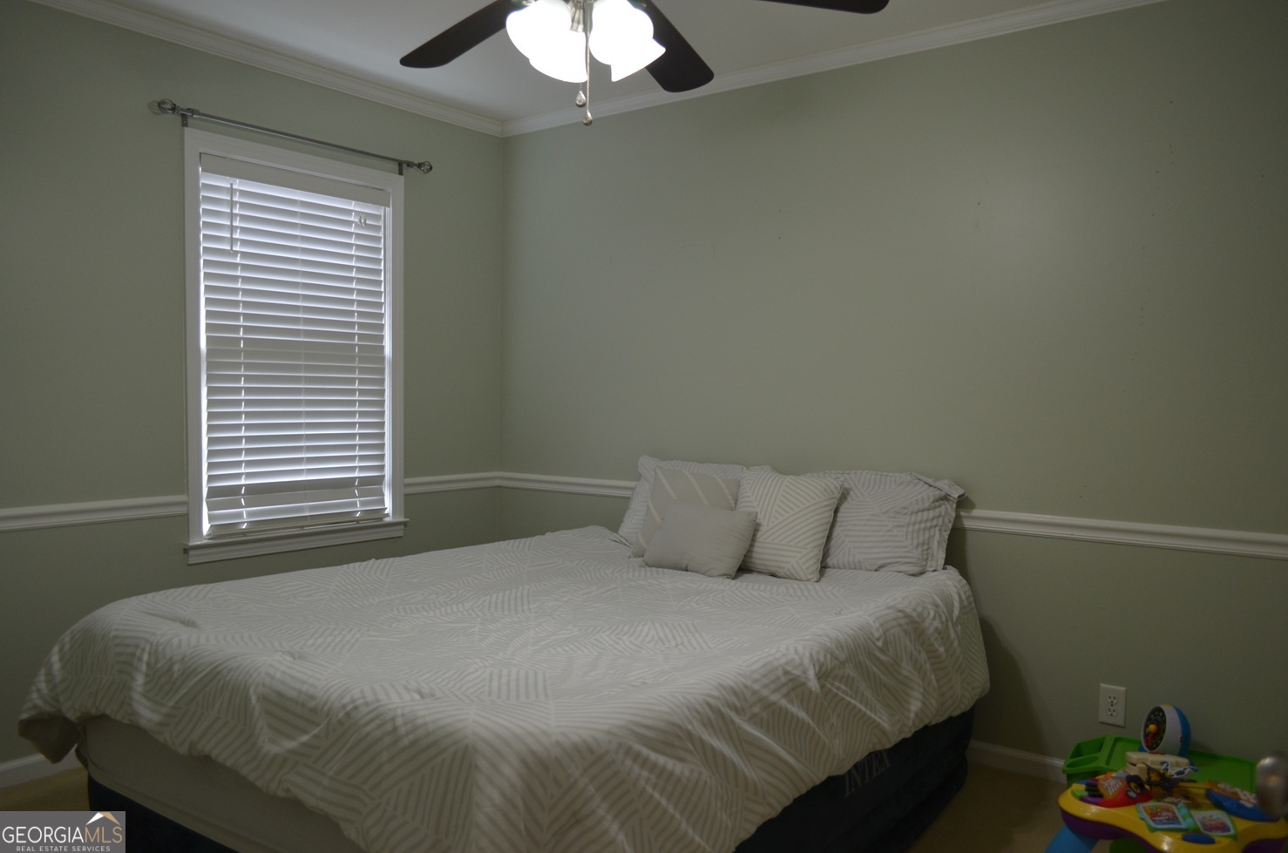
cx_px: 644
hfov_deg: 67.5
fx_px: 964
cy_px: 426
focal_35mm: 27
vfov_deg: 47.7
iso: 400
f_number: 3.5
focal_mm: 18
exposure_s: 1/60
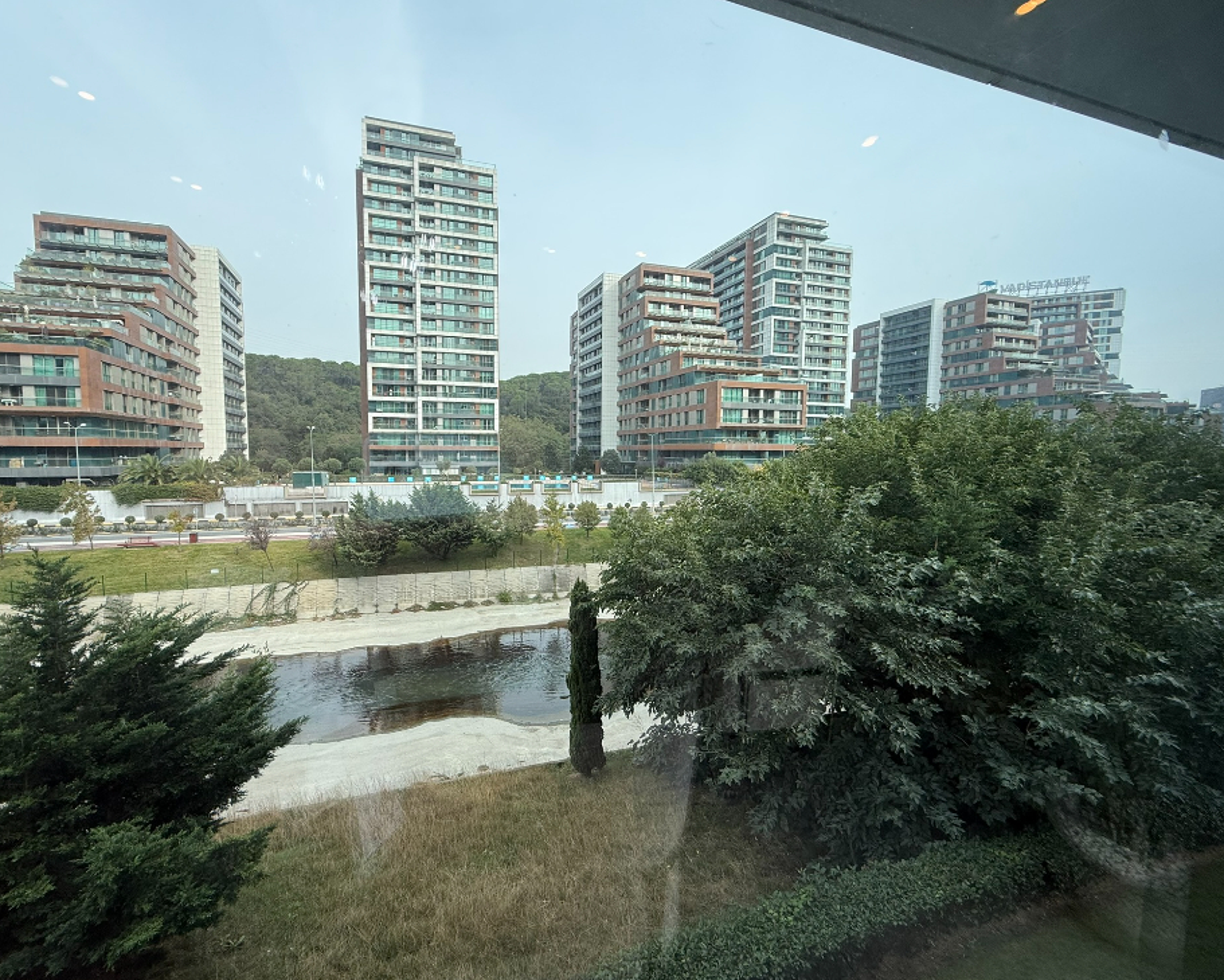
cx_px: 559
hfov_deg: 96.6
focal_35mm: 15
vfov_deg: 84.0
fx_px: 543
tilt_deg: -3.0
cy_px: 491
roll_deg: -0.1
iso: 50
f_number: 2.2
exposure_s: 1/290
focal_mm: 2.22
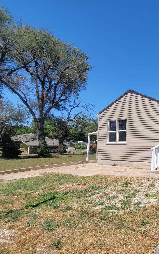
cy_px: 138
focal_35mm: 22
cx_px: 198
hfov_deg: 38.1
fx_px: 152
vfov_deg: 79.5
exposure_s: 1/1606
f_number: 2.2
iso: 50
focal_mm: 2.2
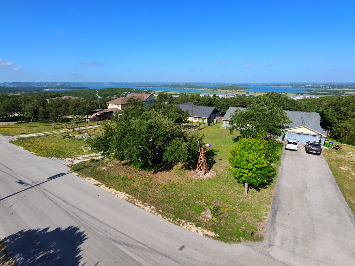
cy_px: 133
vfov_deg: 74.7
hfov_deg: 91.0
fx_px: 174
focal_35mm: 17
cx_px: 180
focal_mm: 16
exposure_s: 1/1136
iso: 102
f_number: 2.55
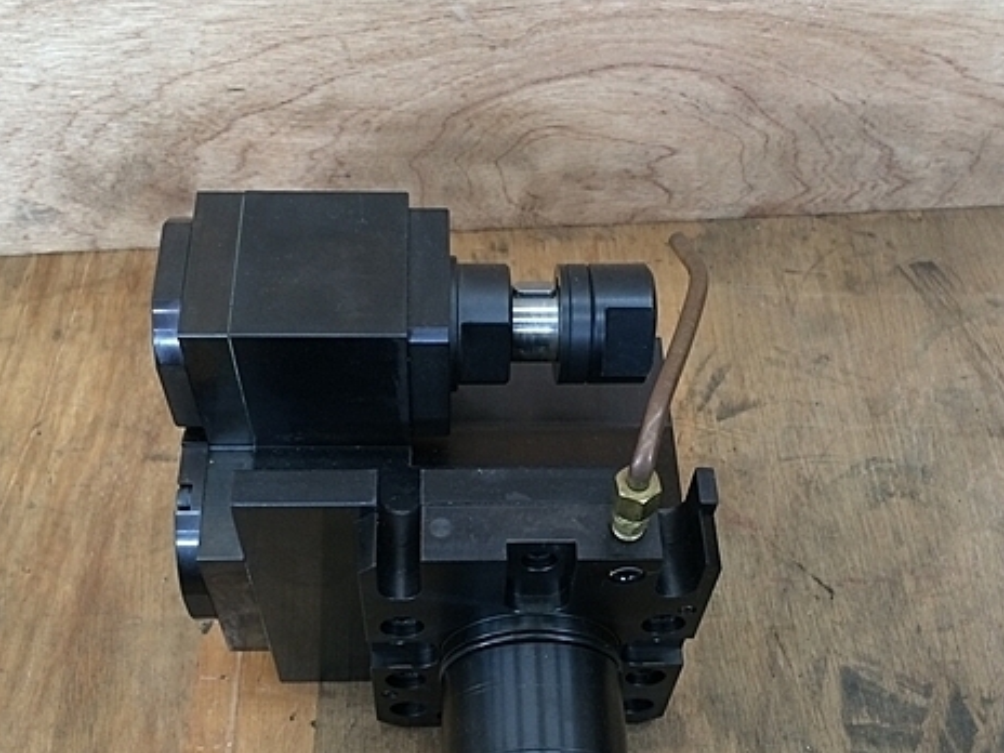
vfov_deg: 35.7
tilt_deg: -58.0
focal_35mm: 40
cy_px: 493
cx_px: 496
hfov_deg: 46.8
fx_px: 1160
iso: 100
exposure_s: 1/30
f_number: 2.2
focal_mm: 4.15
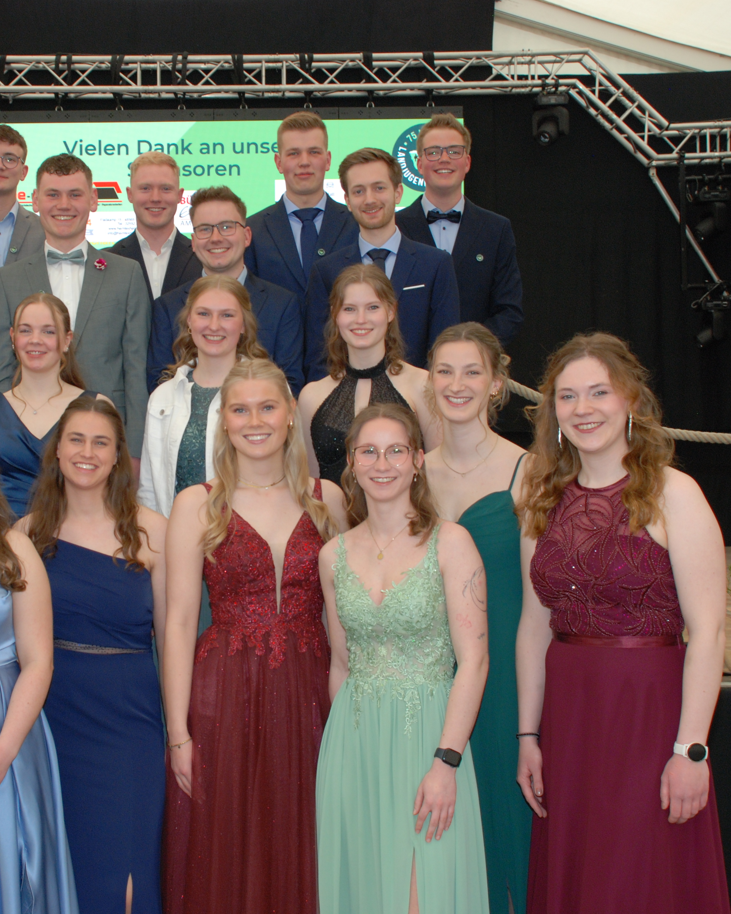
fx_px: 1487
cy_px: 456
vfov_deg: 34.2
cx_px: 207
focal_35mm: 55
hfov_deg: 27.3
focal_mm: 26
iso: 400
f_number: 5.6
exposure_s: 1/60
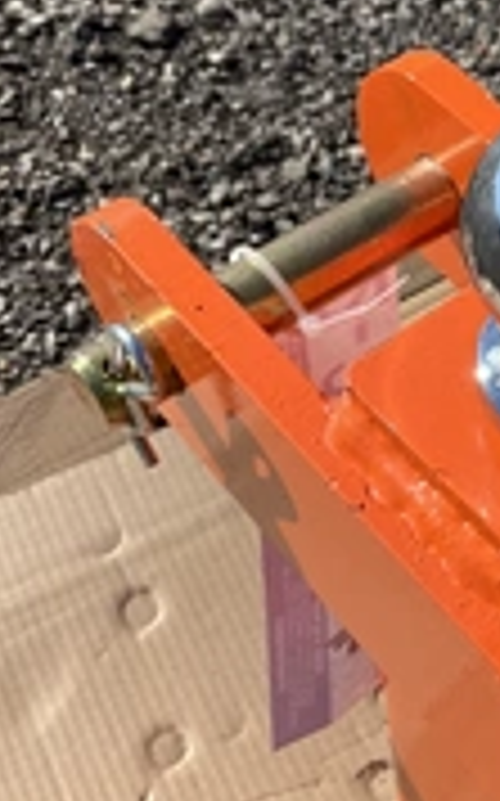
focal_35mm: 69
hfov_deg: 17.7
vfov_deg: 29.6
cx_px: 640
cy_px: 279
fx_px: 1507
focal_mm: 3
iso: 25
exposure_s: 1/1577
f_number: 1.8
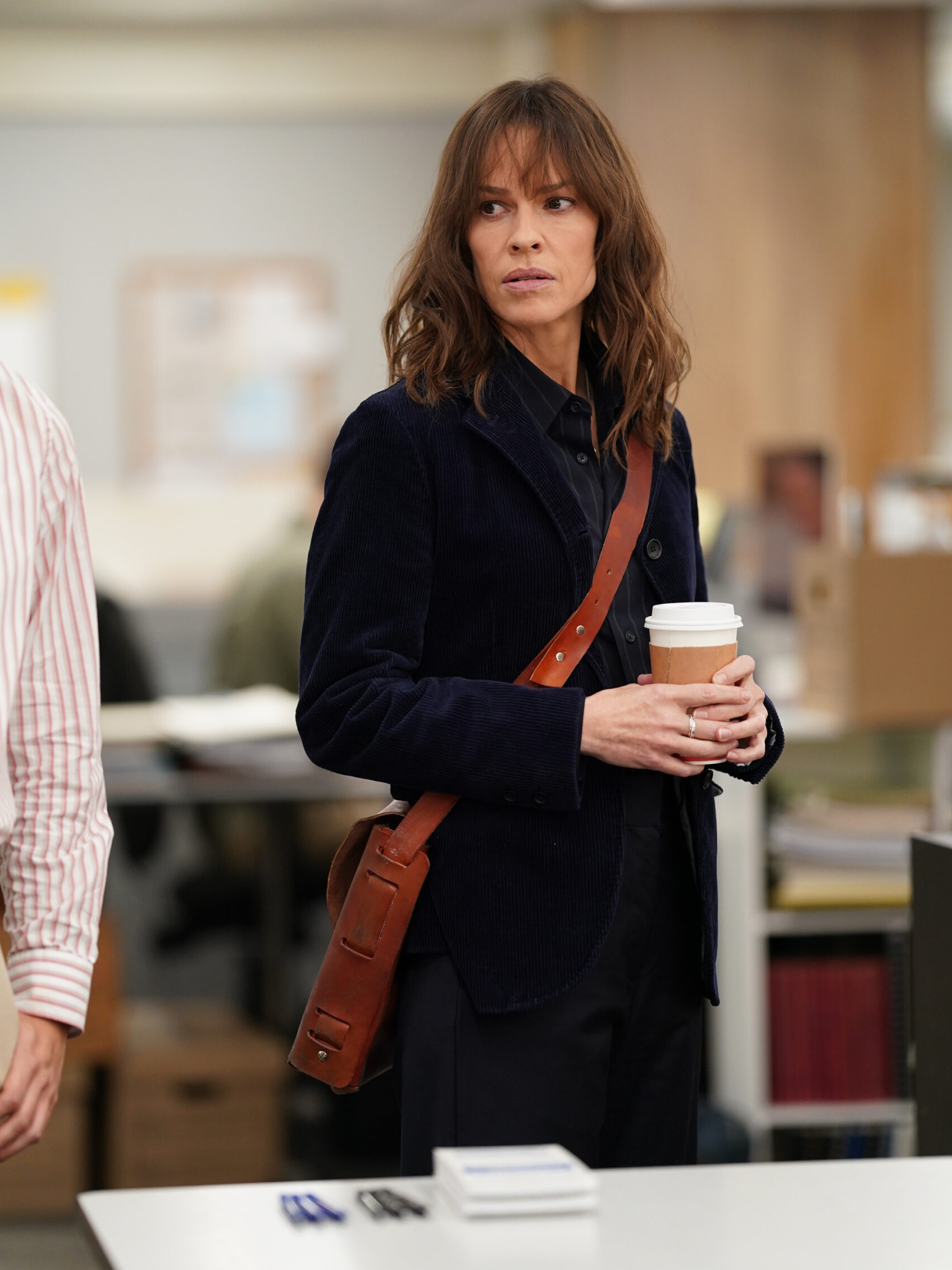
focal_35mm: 147
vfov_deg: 13.4
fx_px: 5392
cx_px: 473
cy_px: 672
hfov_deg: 10.1
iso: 1600
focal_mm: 135
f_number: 1.8
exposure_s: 1/160
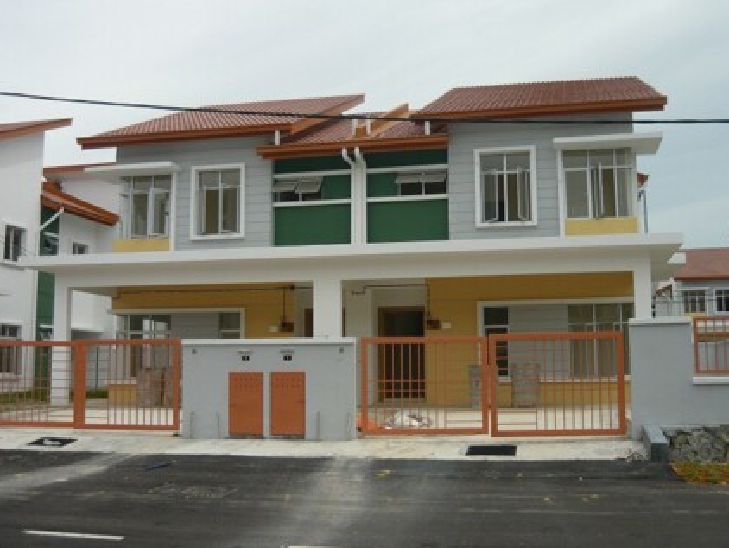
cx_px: 375
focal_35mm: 40
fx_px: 843
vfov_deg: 36.0
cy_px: 245
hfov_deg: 46.8
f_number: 8
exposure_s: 1/320
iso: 100
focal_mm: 5.5
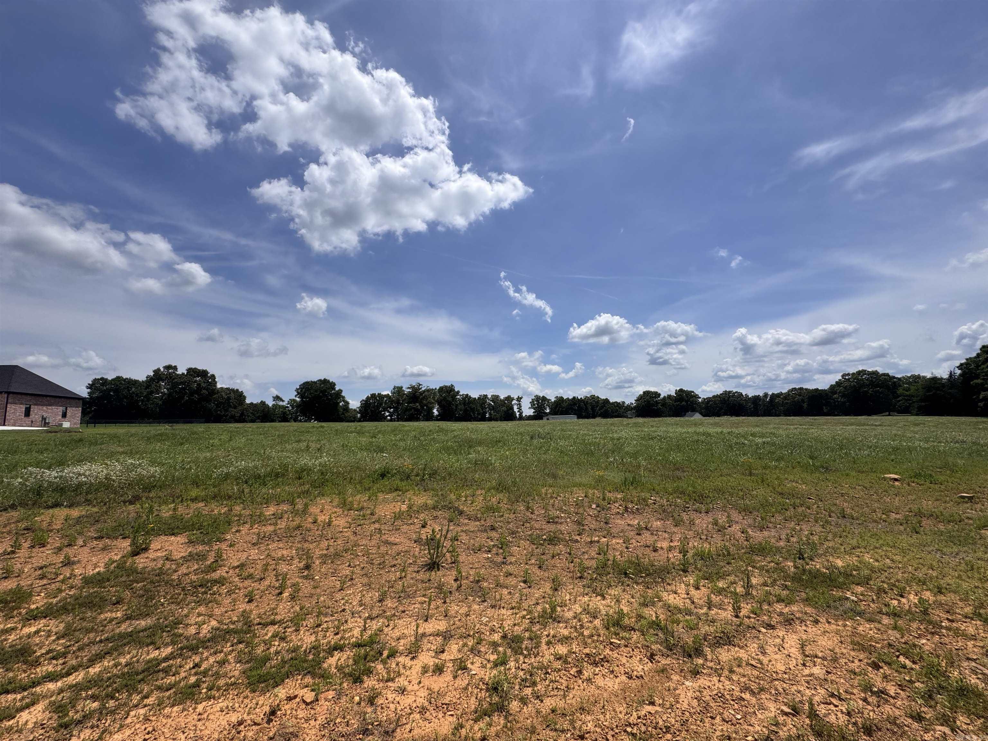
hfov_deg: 102.1
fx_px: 400
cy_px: 370
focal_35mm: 14
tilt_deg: +6.6
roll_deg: +1.7
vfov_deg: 85.7
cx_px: 494
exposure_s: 1/3906
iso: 40
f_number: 2.2
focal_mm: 2.22
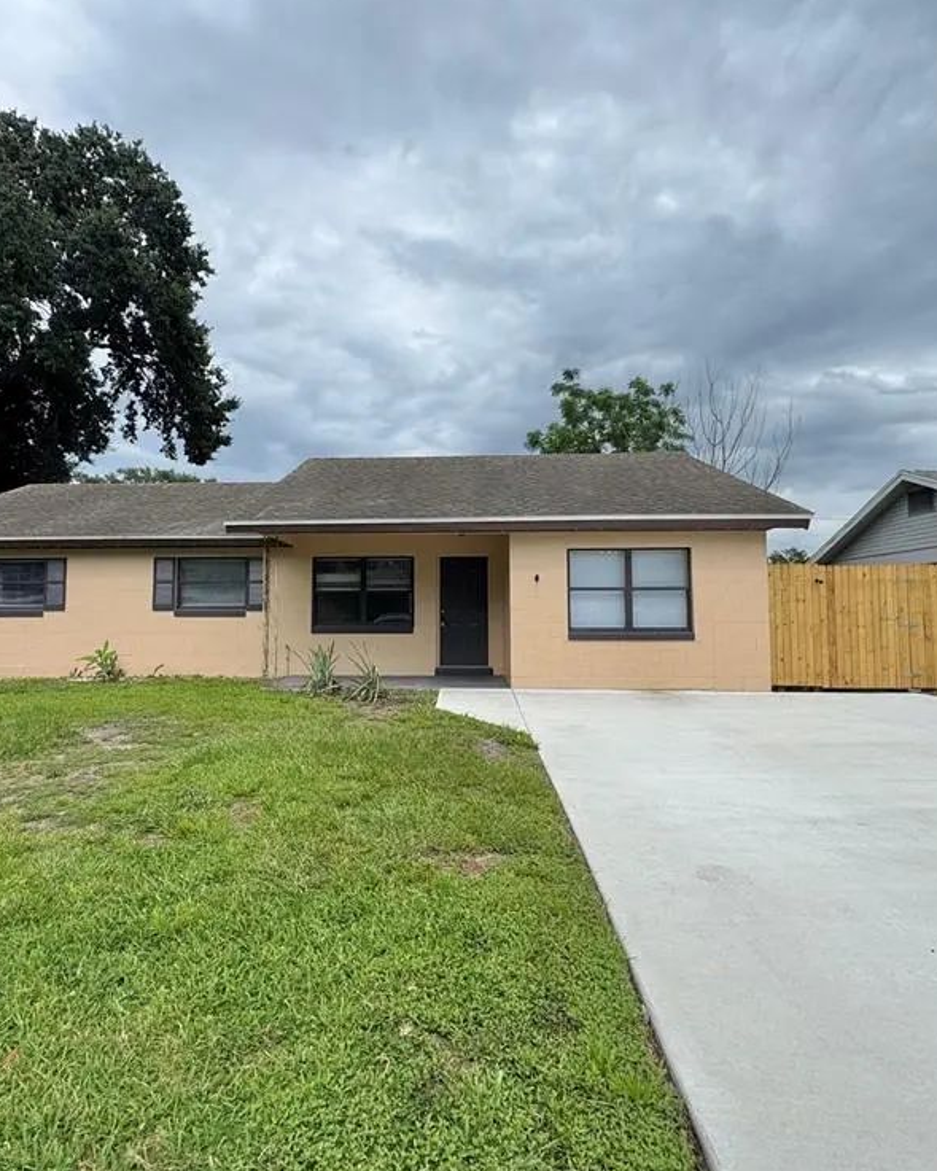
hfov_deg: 70.7
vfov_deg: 83.3
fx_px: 658
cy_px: 574
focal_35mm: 19
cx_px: 425
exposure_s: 1/1789
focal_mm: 2.22
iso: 50
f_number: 2.2
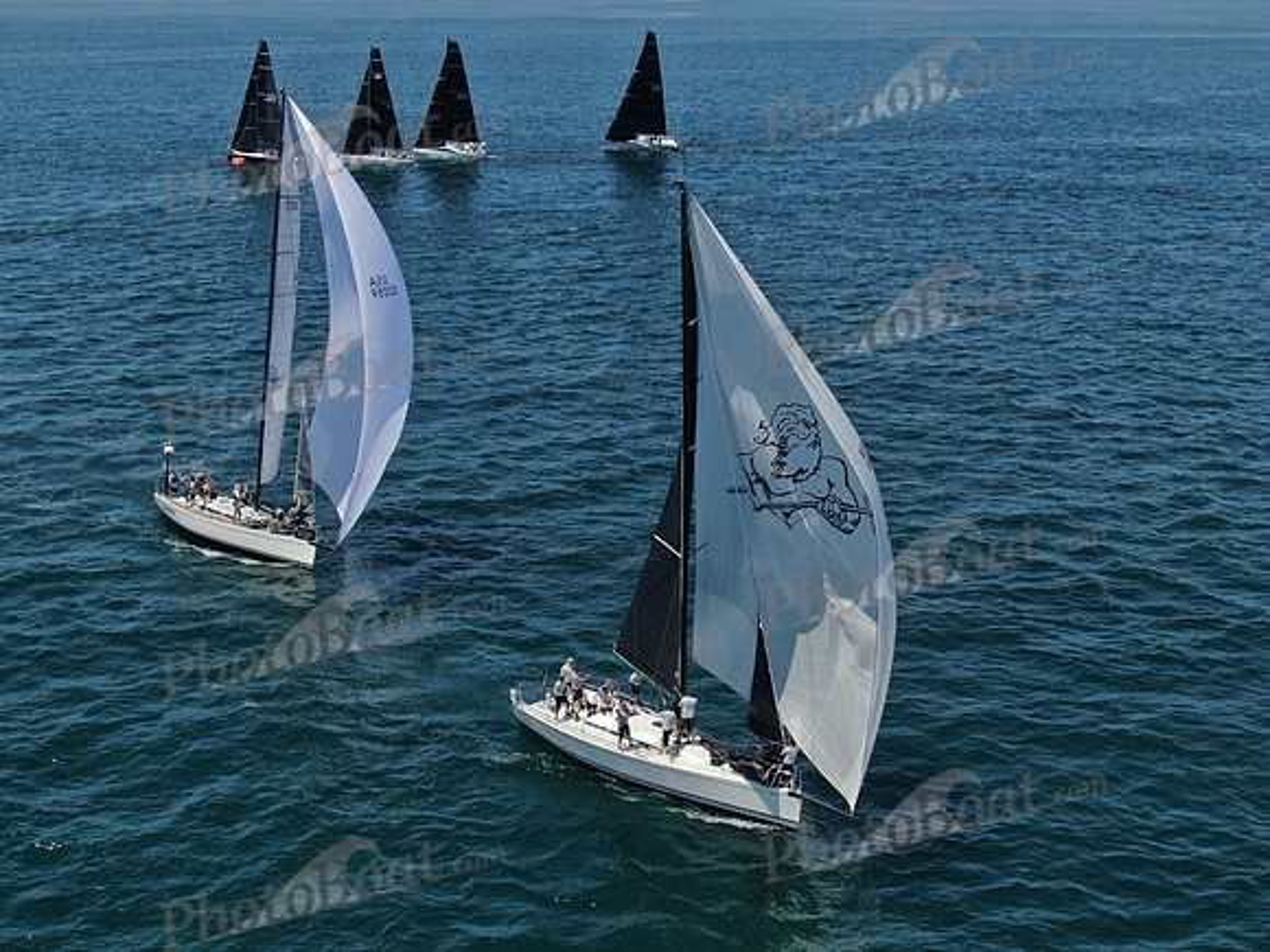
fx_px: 1761
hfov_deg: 39.7
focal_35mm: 48
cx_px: 635
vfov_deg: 30.3
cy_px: 476
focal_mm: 8.6
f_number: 3.8
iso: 100
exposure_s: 1/1000
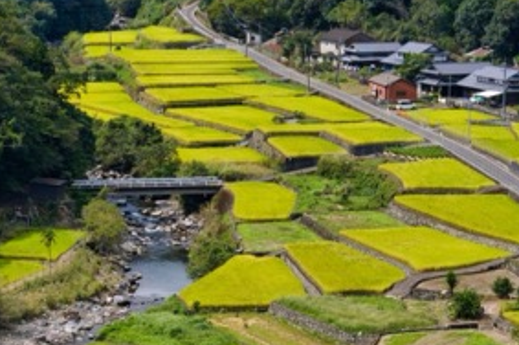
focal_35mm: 141
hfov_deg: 14.6
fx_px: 2030
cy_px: 266
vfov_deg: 9.7
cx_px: 259
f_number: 8
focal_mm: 55
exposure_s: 1/1100
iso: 640
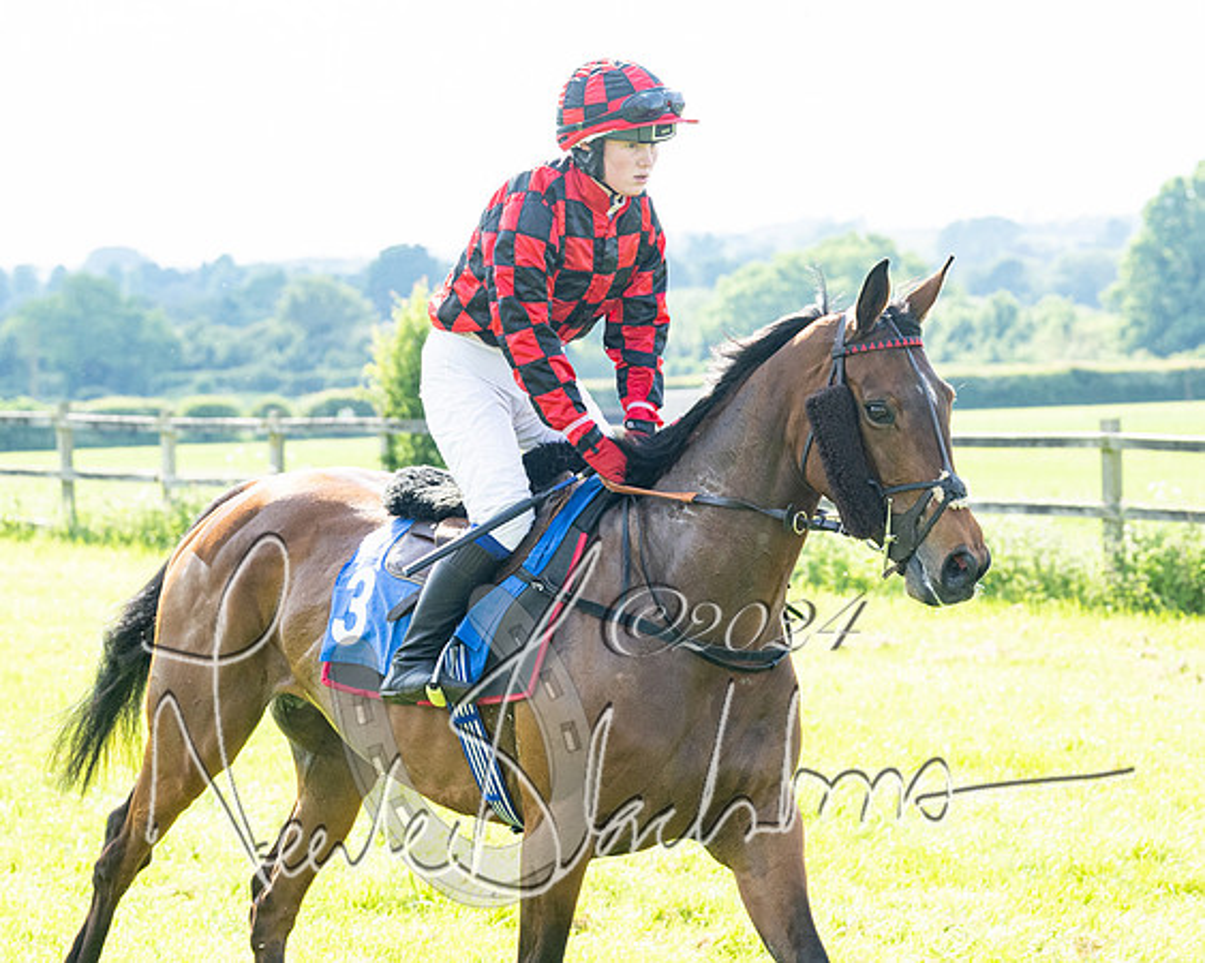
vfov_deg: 9.0
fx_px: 6136
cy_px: 384
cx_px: 763
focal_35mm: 172
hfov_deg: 11.2
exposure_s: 1/1250
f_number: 5
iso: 400
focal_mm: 85
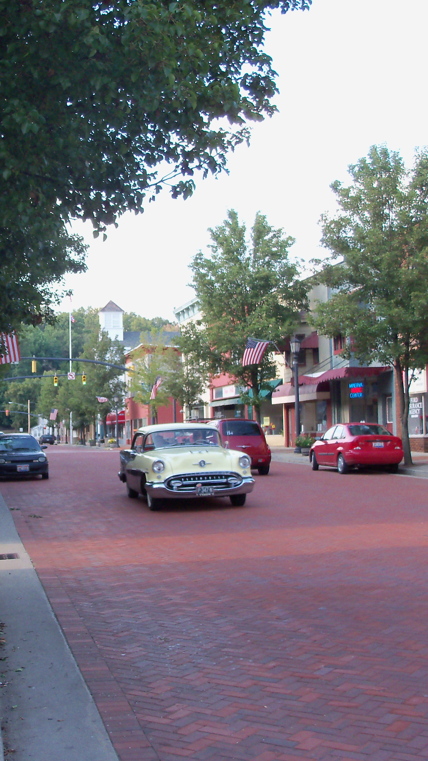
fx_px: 1029
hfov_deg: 23.2
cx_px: 85
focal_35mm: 51
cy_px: 381
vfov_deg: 40.6
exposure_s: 1/125
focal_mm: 6.3
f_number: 3
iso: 80
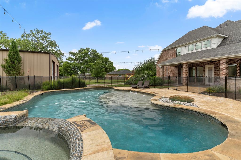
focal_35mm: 17
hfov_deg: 93.3
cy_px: 80
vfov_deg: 70.4
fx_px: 114
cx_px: 120
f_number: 10
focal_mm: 17
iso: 400
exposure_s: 1/160
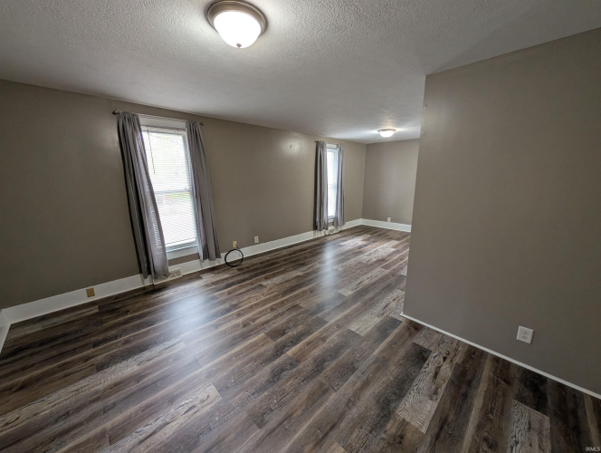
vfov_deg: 94.6
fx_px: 209
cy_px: 226
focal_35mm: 12
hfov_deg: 110.5
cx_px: 300
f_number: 1.7
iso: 103
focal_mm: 2.02
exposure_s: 1/60
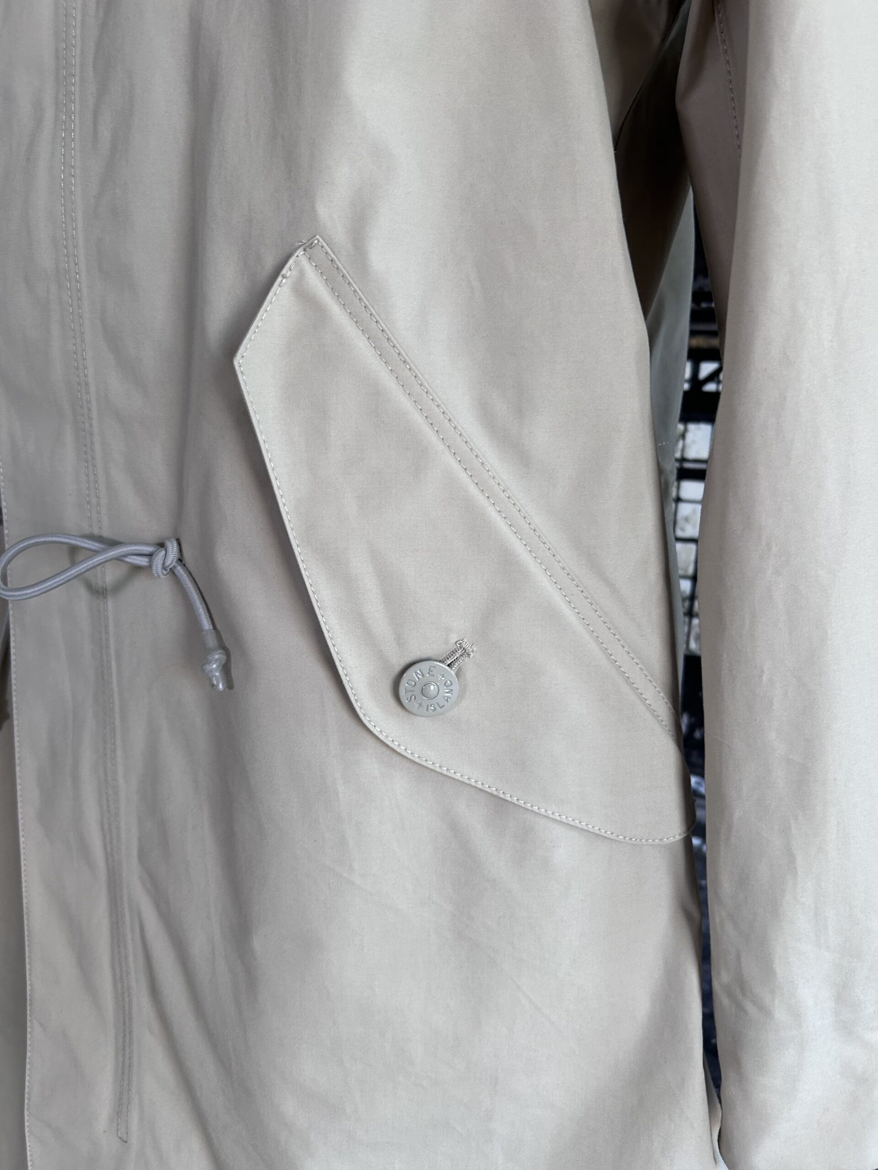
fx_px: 879
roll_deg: -1.2
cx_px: 439
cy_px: 585
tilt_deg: -15.7
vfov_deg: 67.3
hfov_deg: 53.1
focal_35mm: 26
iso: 125
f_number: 1.5
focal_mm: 5.7
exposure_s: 1/121
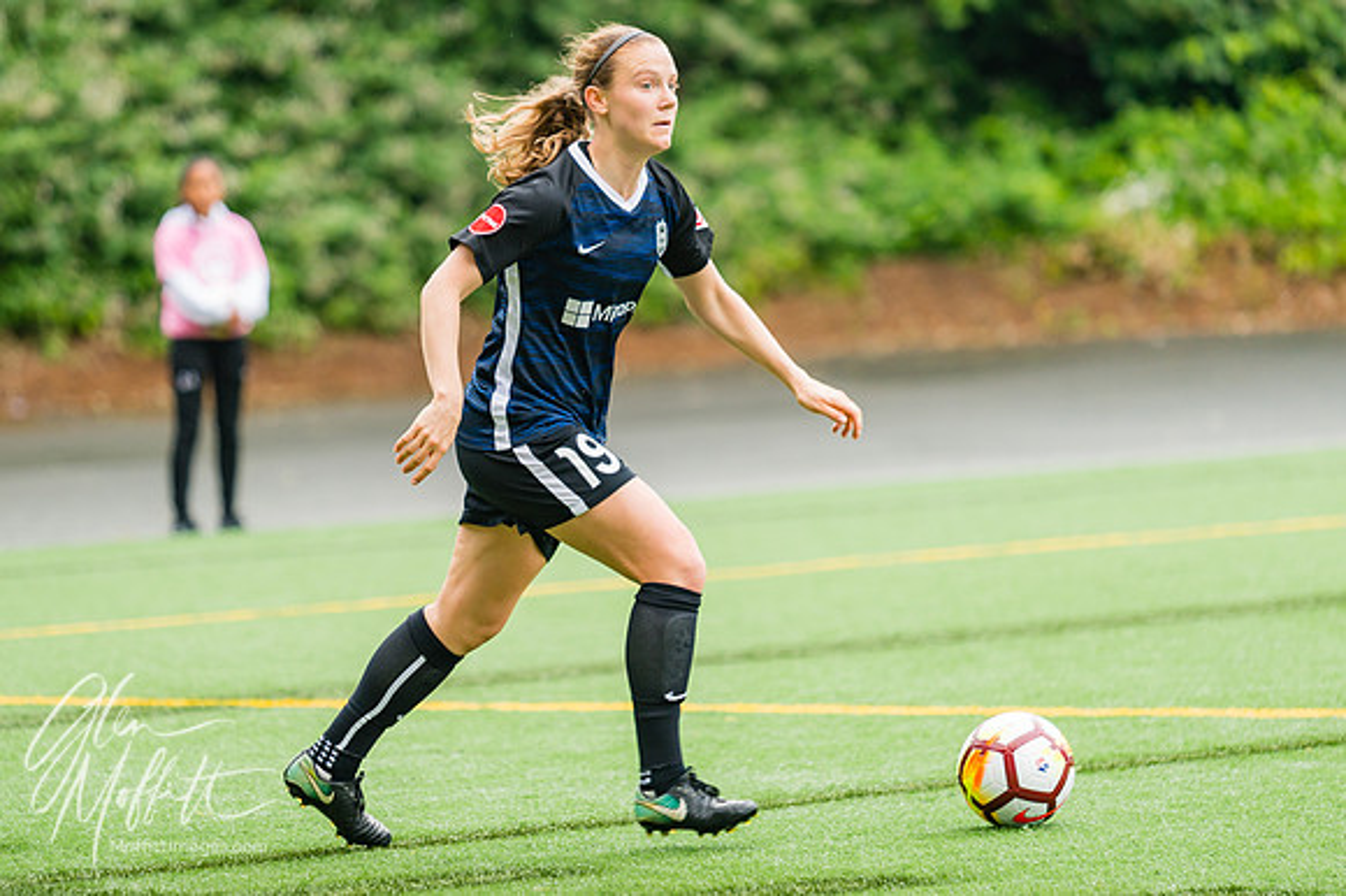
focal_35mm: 230
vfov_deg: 6.0
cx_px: 466
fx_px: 8586
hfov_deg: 9.0
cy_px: 553
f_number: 2.8
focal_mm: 170
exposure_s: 1/1000
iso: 500
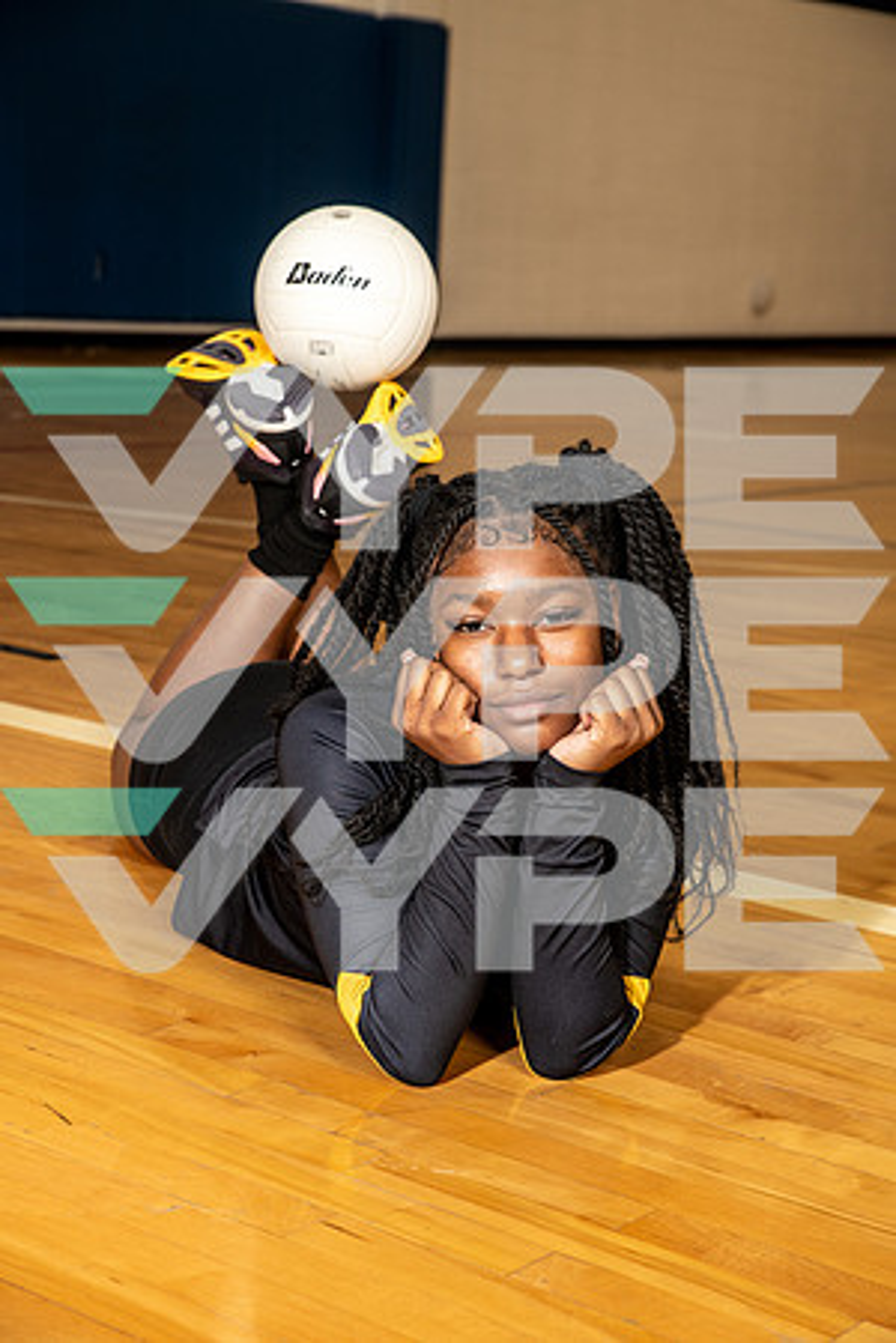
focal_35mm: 70
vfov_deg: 28.8
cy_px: 672
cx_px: 448
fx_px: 2613
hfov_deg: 19.5
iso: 320
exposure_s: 1/250
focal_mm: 70
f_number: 7.1
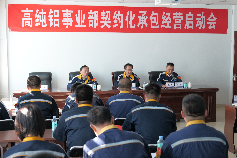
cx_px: 117
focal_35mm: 55
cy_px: 78
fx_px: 362
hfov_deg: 36.2
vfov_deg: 24.6
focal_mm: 54
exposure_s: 1/100
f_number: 5
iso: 1000
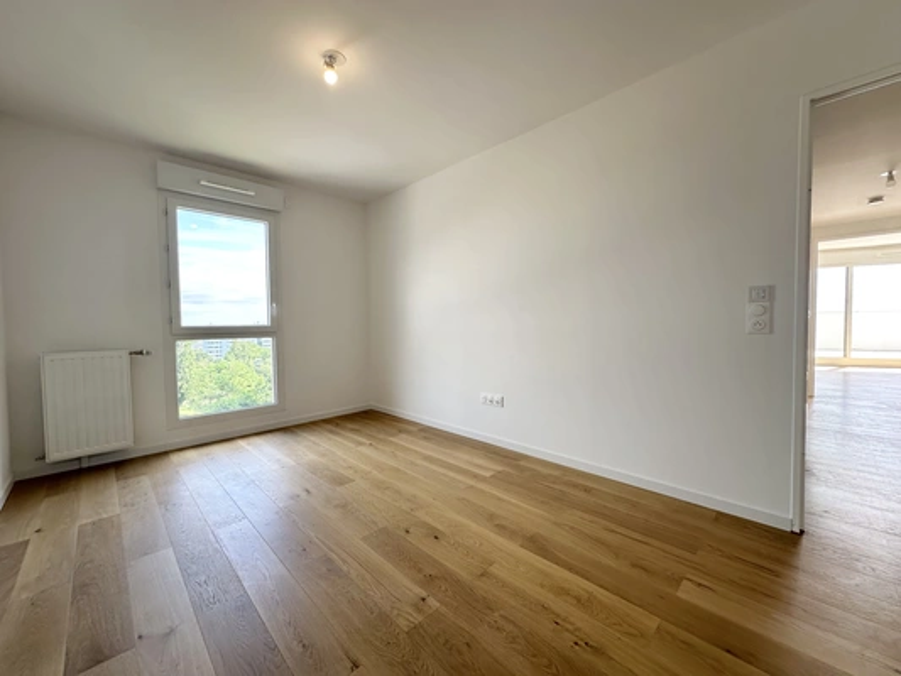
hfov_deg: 102.1
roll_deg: +0.4
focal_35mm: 14
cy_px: 338
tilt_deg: -1.4
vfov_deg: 85.7
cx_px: 450
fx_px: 364
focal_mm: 2.22
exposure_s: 1/157
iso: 40
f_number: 2.2
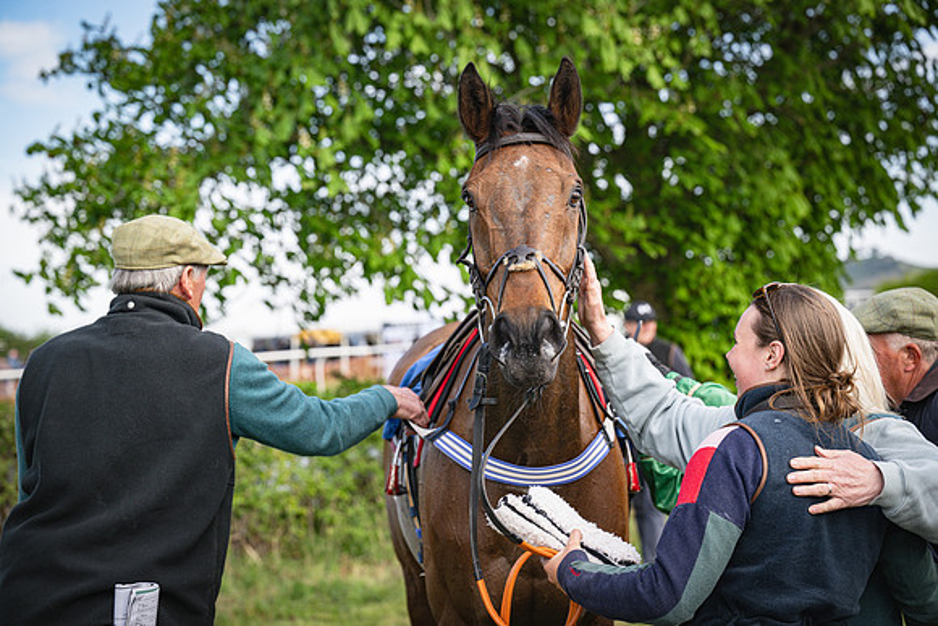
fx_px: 1824
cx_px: 469
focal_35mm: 70
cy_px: 313
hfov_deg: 28.8
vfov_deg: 19.5
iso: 400
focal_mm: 70
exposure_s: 1/1250
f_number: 4
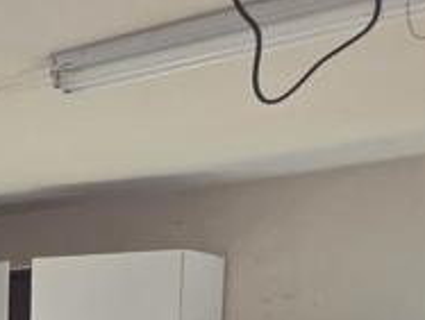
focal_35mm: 71
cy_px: 470
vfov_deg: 18.6
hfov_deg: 18.5
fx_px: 873
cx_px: -414
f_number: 1.9
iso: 100
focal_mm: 2.2
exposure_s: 1/120
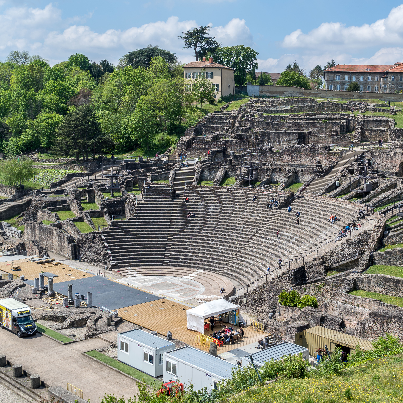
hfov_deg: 36.5
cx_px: 258
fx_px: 606
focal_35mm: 46
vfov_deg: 36.8
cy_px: 201
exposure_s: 1/200
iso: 100
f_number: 8
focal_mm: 36
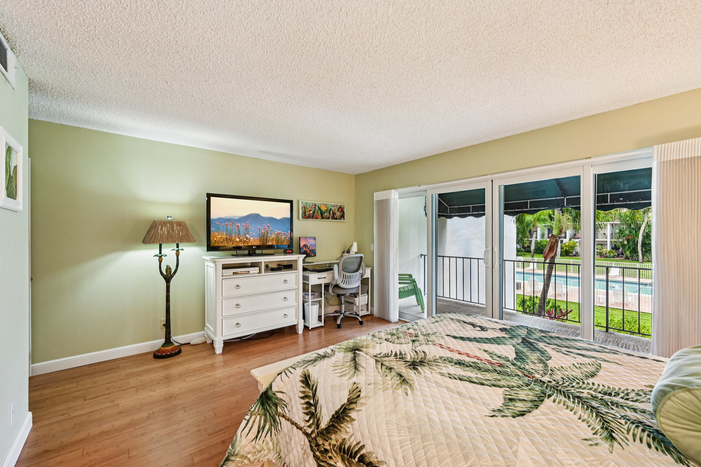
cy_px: 234
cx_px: 350
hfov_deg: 104.3
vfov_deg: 81.2
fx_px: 273
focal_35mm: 14
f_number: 8
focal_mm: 14
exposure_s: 1/40
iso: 800
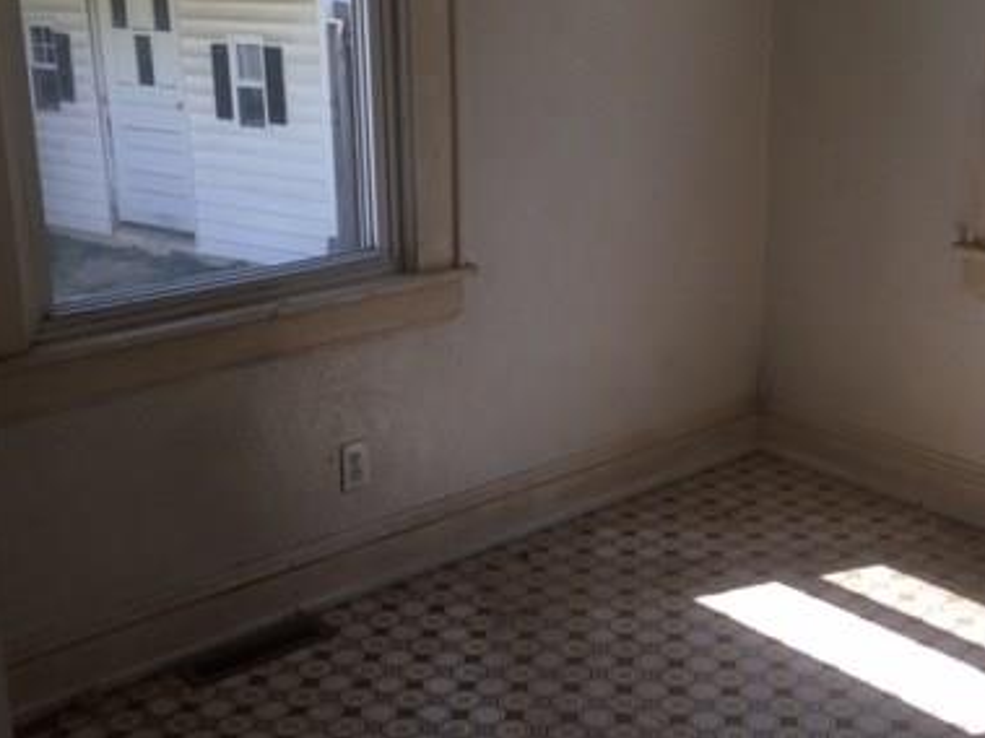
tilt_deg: -15.8
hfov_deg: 38.8
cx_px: 569
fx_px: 1394
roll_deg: -0.3
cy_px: 325
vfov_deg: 29.6
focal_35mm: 49
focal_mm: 4.15
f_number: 2.2
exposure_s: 1/244
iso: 25
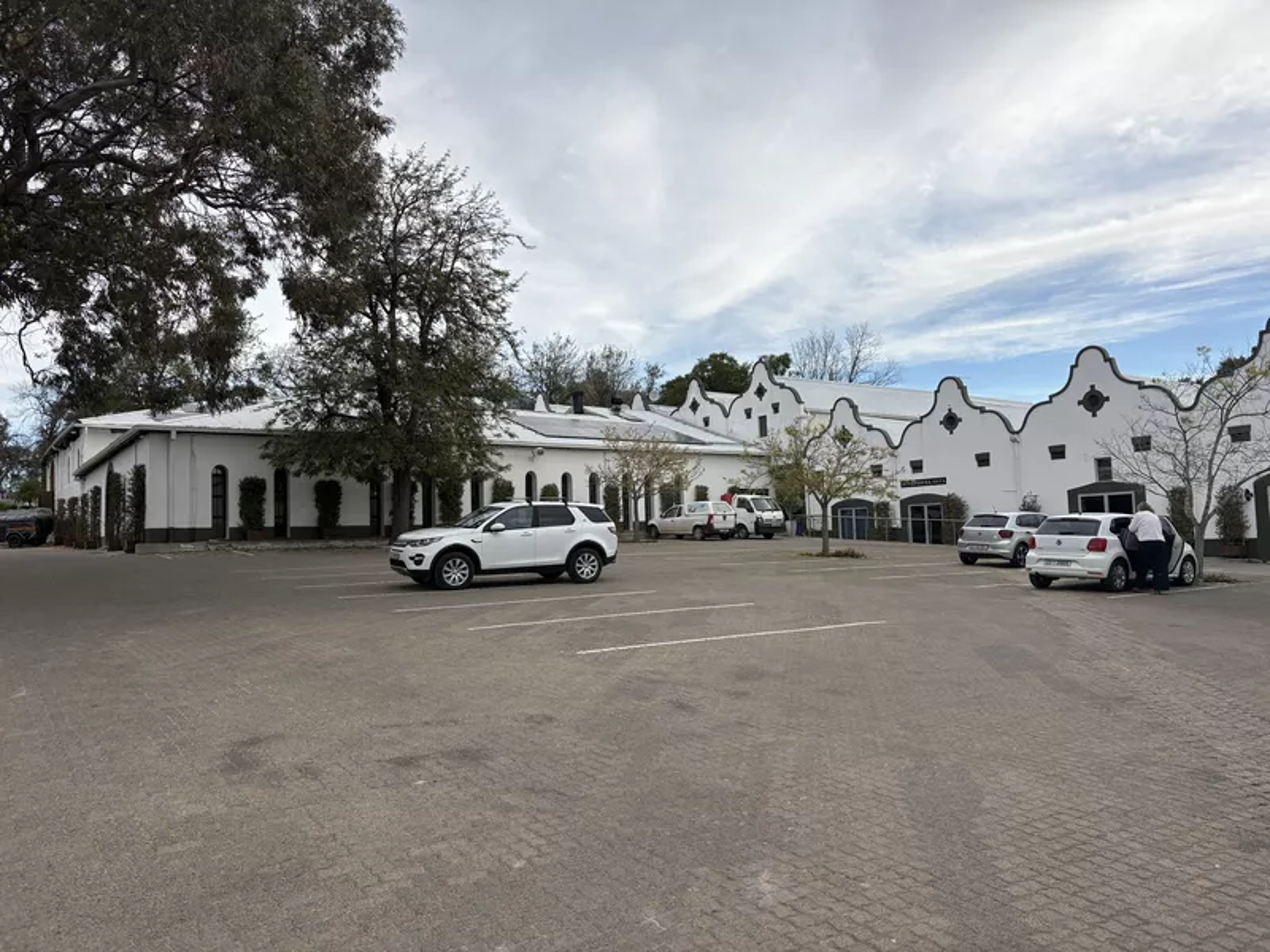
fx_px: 954
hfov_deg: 67.3
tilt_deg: +2.4
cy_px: 476
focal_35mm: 26
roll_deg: +1.7
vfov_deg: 53.1
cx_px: 635
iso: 50
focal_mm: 5.96
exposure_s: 1/1901
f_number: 1.6
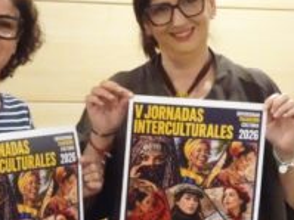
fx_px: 968
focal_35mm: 114
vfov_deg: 12.9
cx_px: 61
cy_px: 159
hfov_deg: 17.1
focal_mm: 8.64
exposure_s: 1/100
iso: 3200
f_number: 4.5
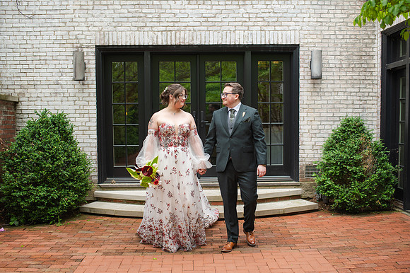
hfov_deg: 50.0
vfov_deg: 34.5
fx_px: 439
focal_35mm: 39
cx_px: 208
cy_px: 147
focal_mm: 35
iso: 140
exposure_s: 1/320
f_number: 3.2
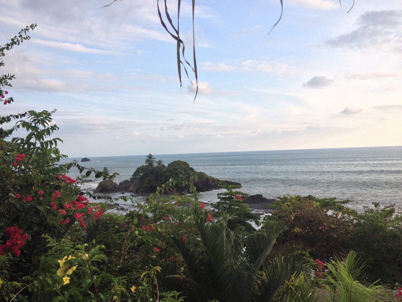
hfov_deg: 52.6
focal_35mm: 35
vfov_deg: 40.7
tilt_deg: -3.1
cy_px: 151
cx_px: 201
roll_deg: +1.8
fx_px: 406
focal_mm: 4.28
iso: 50
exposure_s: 1/920
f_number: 2.4
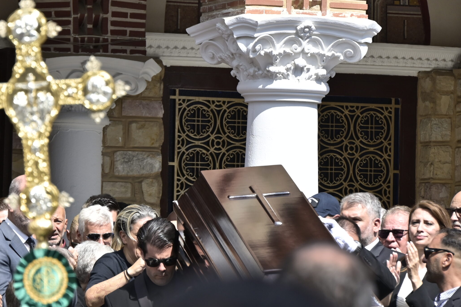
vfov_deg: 3.7
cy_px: 121
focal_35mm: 375
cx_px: 194
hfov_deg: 5.5
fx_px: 4802
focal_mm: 200
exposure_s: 1/640
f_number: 8
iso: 320
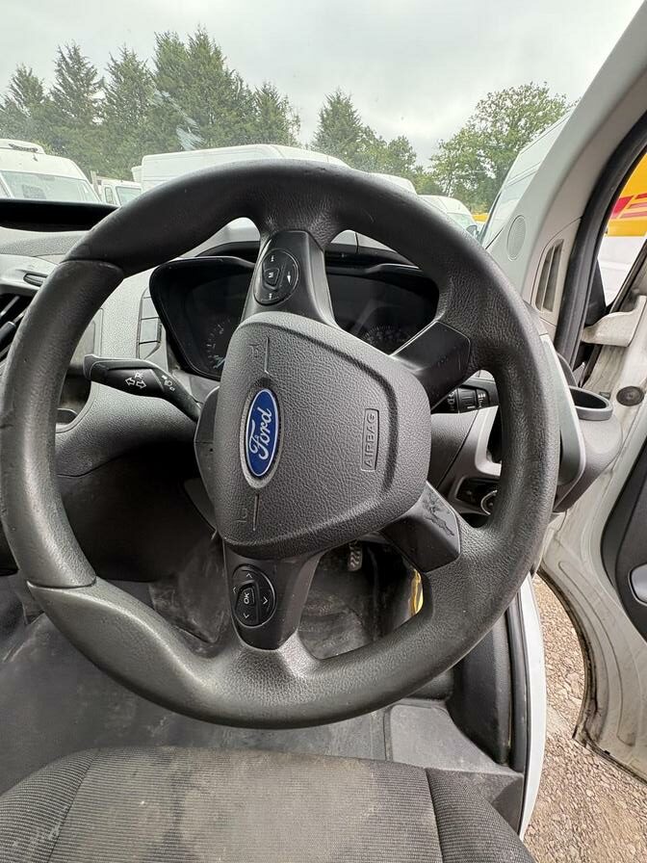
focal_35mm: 14
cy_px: 432
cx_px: 324
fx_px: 349
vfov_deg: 102.1
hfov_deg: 85.7
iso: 100
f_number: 2.2
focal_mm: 2.22
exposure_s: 1/140
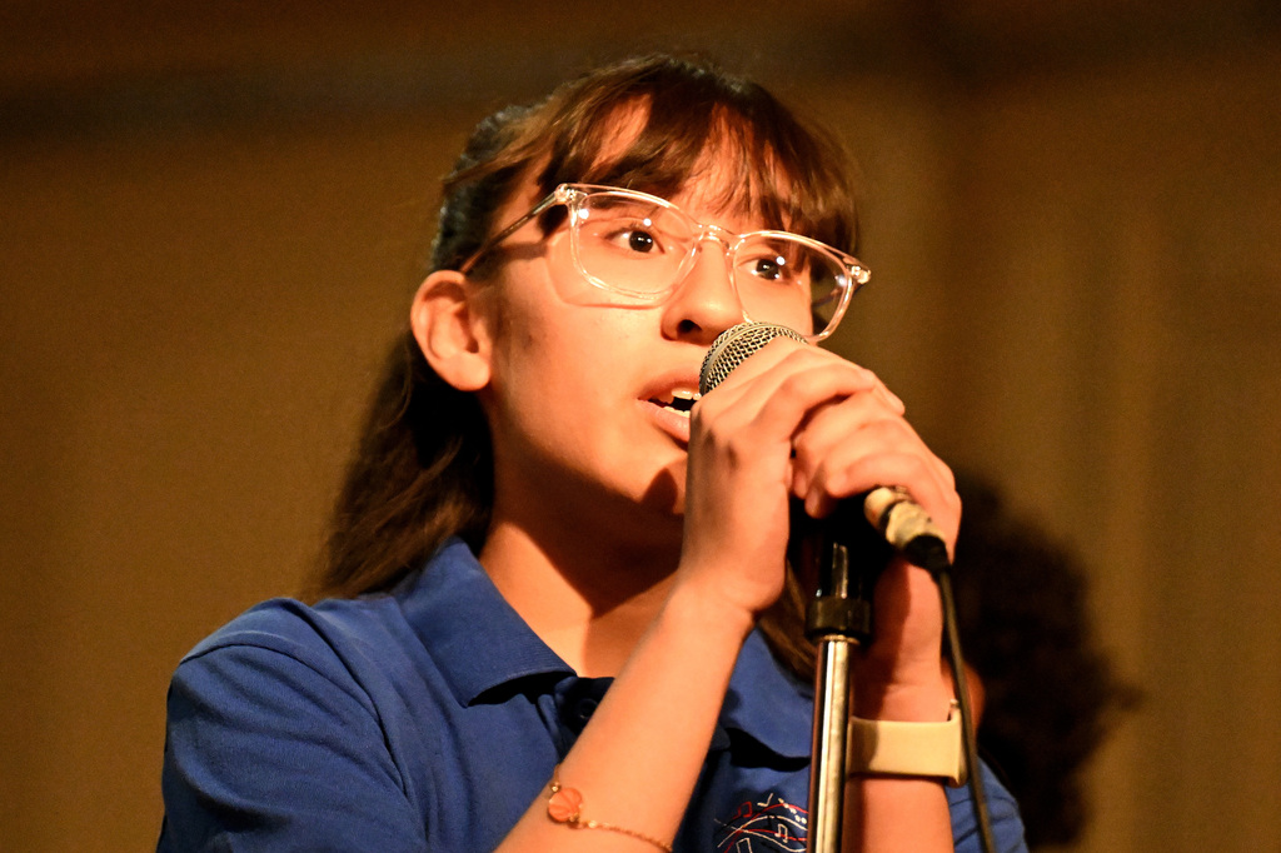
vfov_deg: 4.6
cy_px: 426
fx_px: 10671
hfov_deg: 6.9
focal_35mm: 300
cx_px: 640
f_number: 2.8
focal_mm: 200
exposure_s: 1/1000
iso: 10000
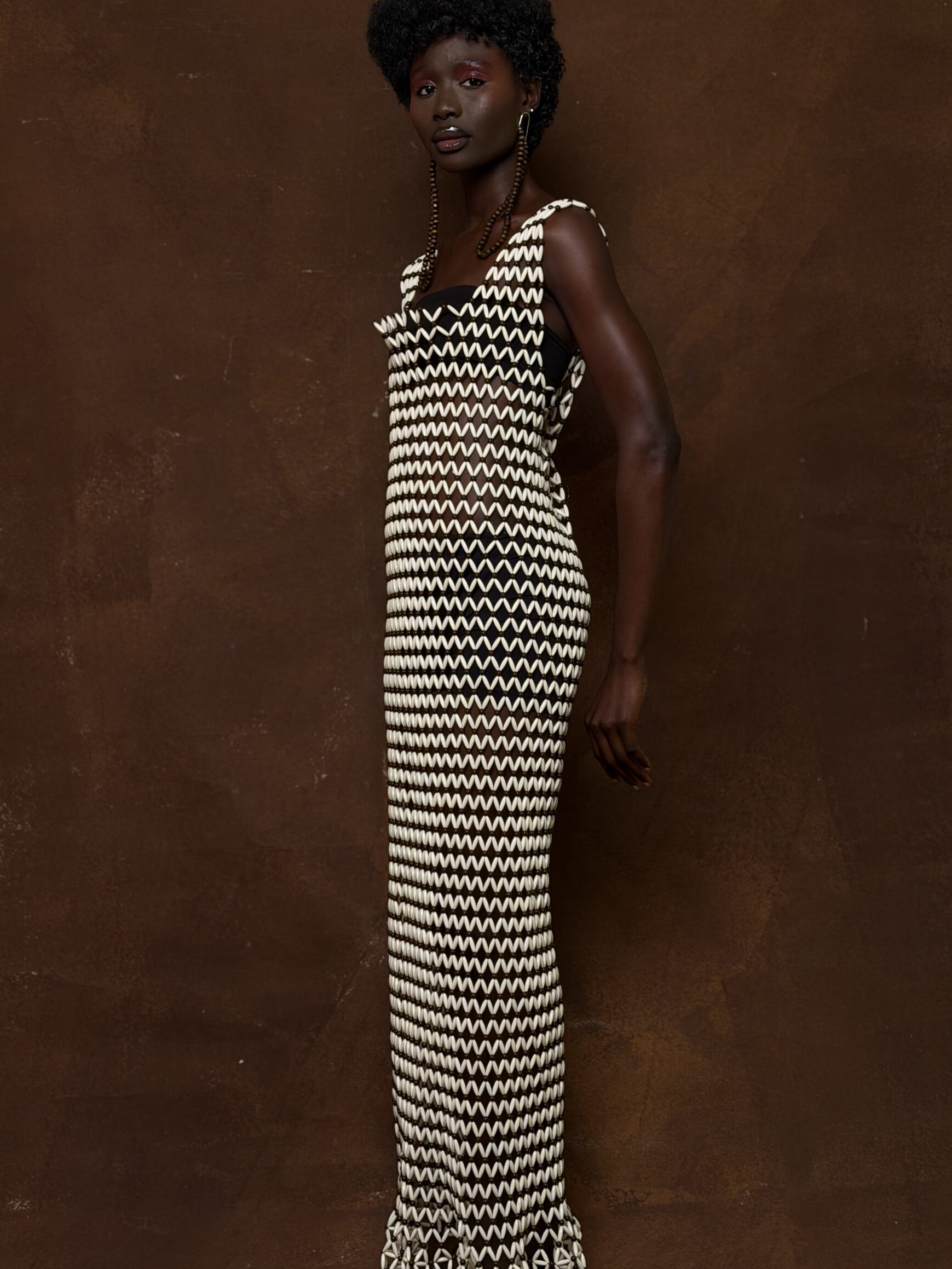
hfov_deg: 27.5
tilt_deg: -1.5
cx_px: 482
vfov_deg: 36.2
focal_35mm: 53
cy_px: 650
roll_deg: +1.1
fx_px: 1943
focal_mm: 6.76
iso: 100
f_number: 1.78
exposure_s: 1/60
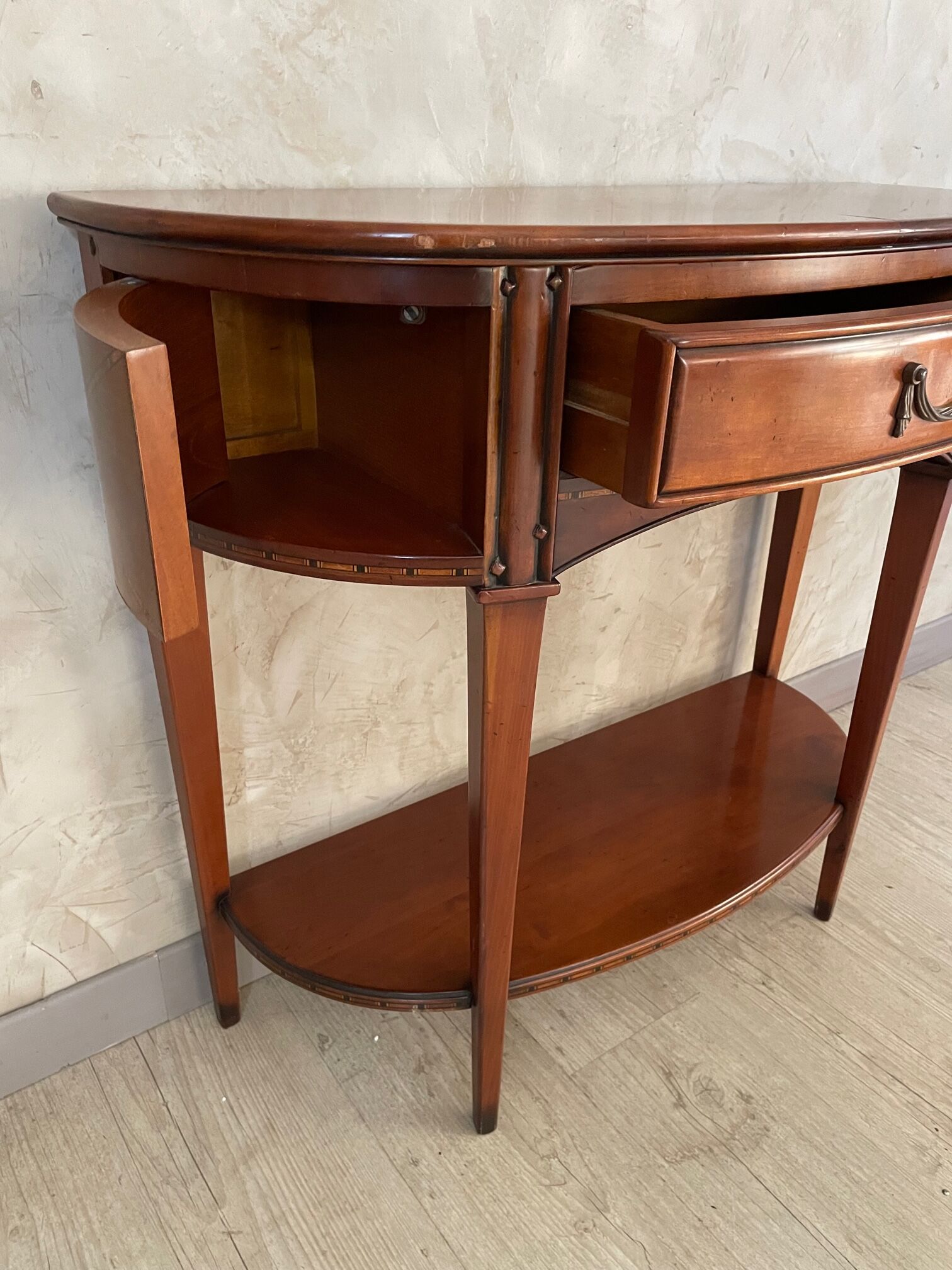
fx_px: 953
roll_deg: +0.1
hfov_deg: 53.1
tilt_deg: -26.6
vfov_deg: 67.3
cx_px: 476
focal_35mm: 26
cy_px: 635
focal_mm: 4.2
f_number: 1.6
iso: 500
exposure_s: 1/60
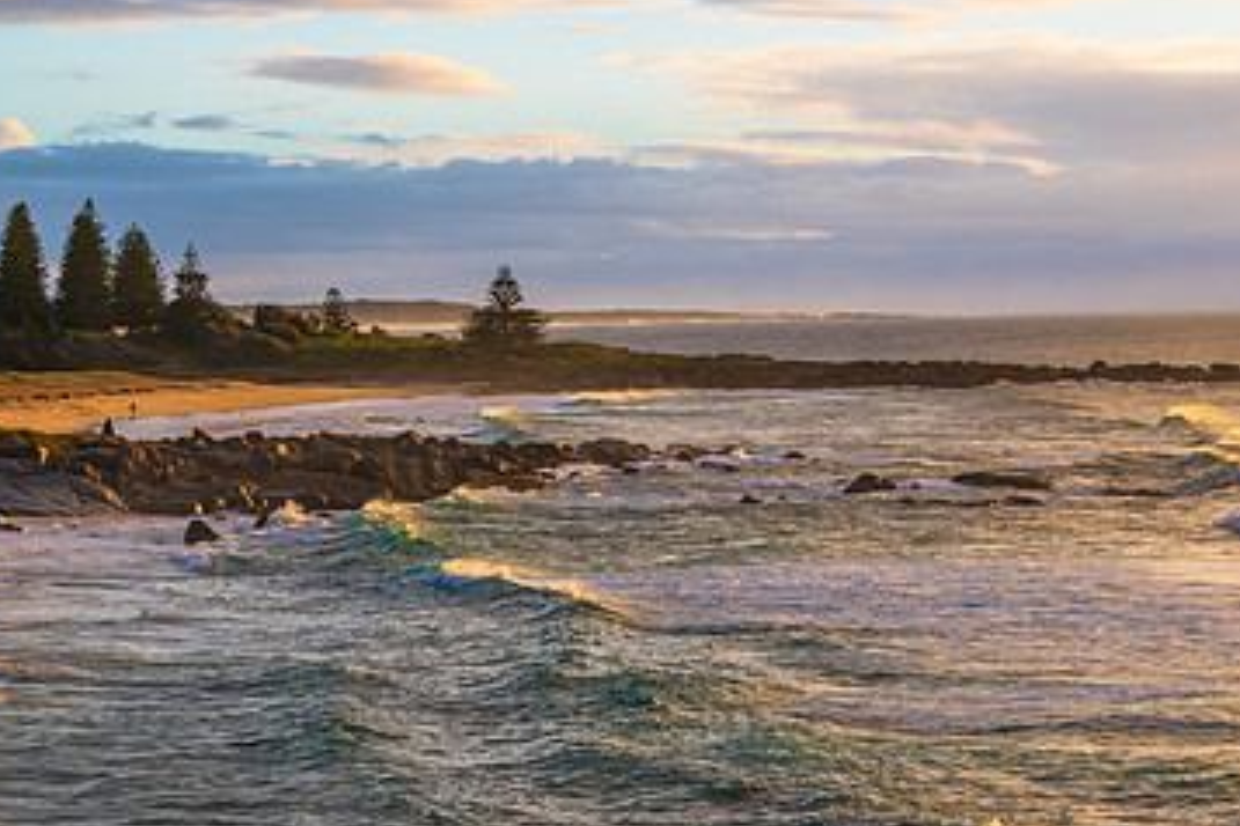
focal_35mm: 114
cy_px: 560
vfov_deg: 12.0
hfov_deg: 17.9
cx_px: 413
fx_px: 3926
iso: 100
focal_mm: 70
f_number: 8
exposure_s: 1/80
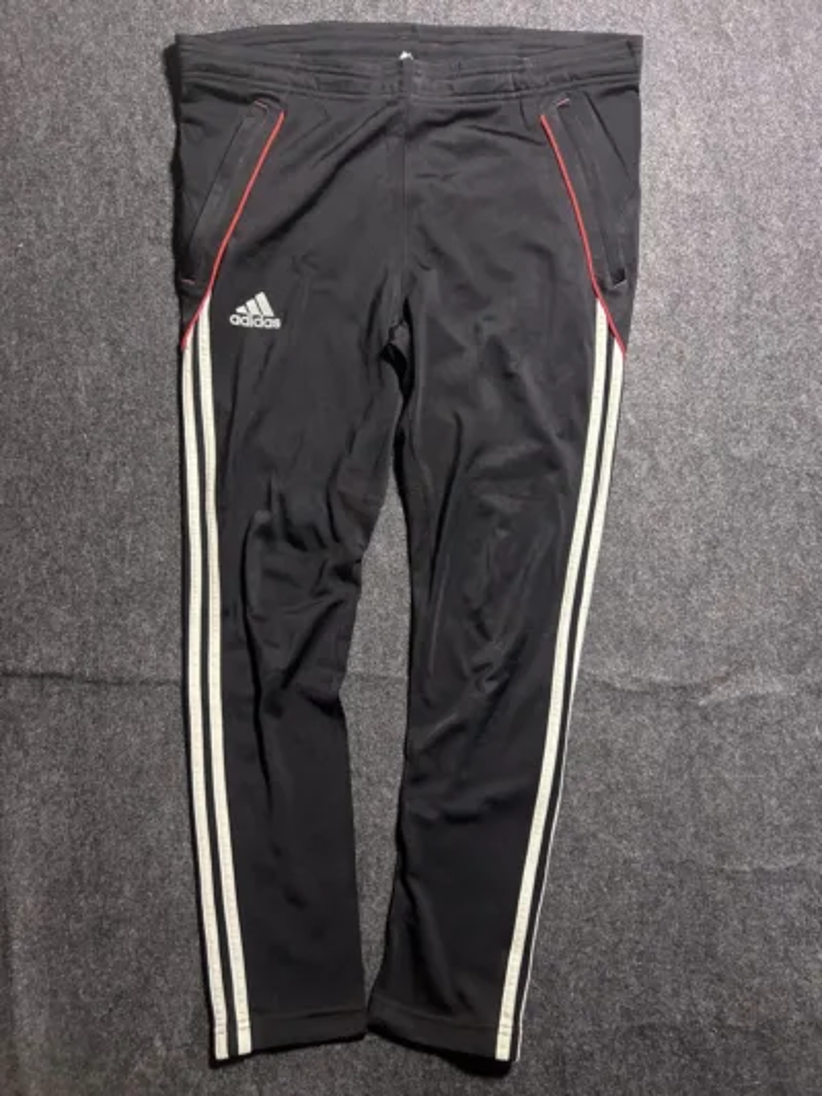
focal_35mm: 26
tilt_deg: -58.0
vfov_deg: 67.3
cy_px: 548
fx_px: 823
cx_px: 411
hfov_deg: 53.1
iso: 400
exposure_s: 1/50
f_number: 1.5
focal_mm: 5.7
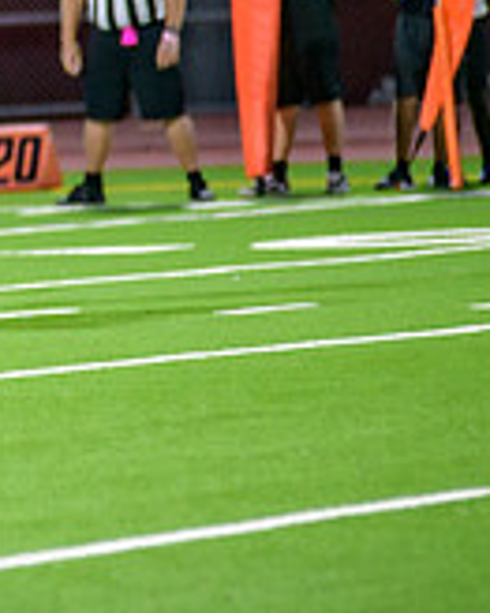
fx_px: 12048
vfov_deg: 2.9
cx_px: -535
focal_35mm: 664
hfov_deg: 2.3
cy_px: 47
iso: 1600
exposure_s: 1/250
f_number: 2.8
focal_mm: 200
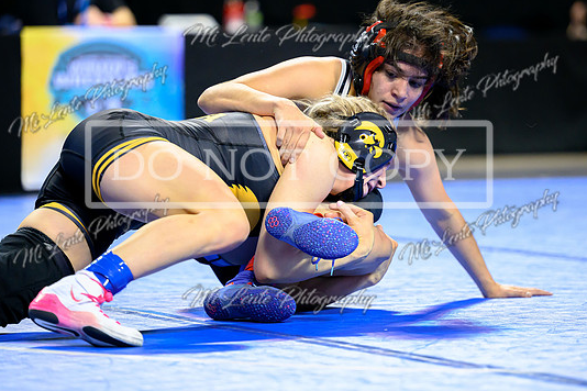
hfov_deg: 10.3
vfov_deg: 6.9
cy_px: 178
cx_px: 301
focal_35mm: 200
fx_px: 3261
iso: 3200
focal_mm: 150
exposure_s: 1/800
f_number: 2.8
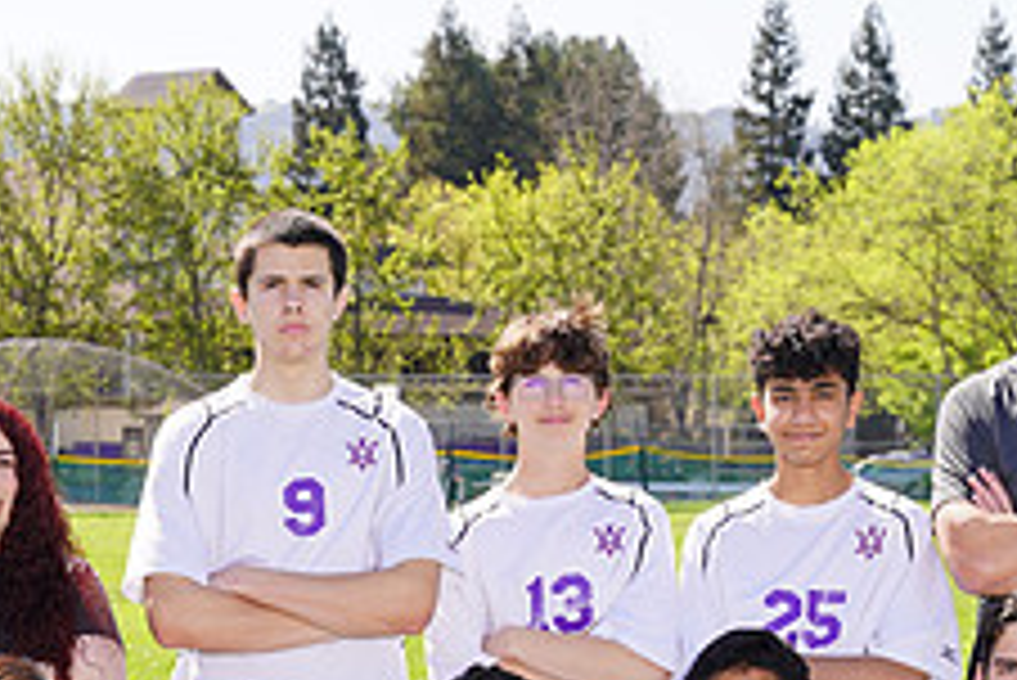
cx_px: 284
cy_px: 867
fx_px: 4636
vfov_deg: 8.3
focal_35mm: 164
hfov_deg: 12.5
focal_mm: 64
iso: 100
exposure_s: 1/200
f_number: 6.3
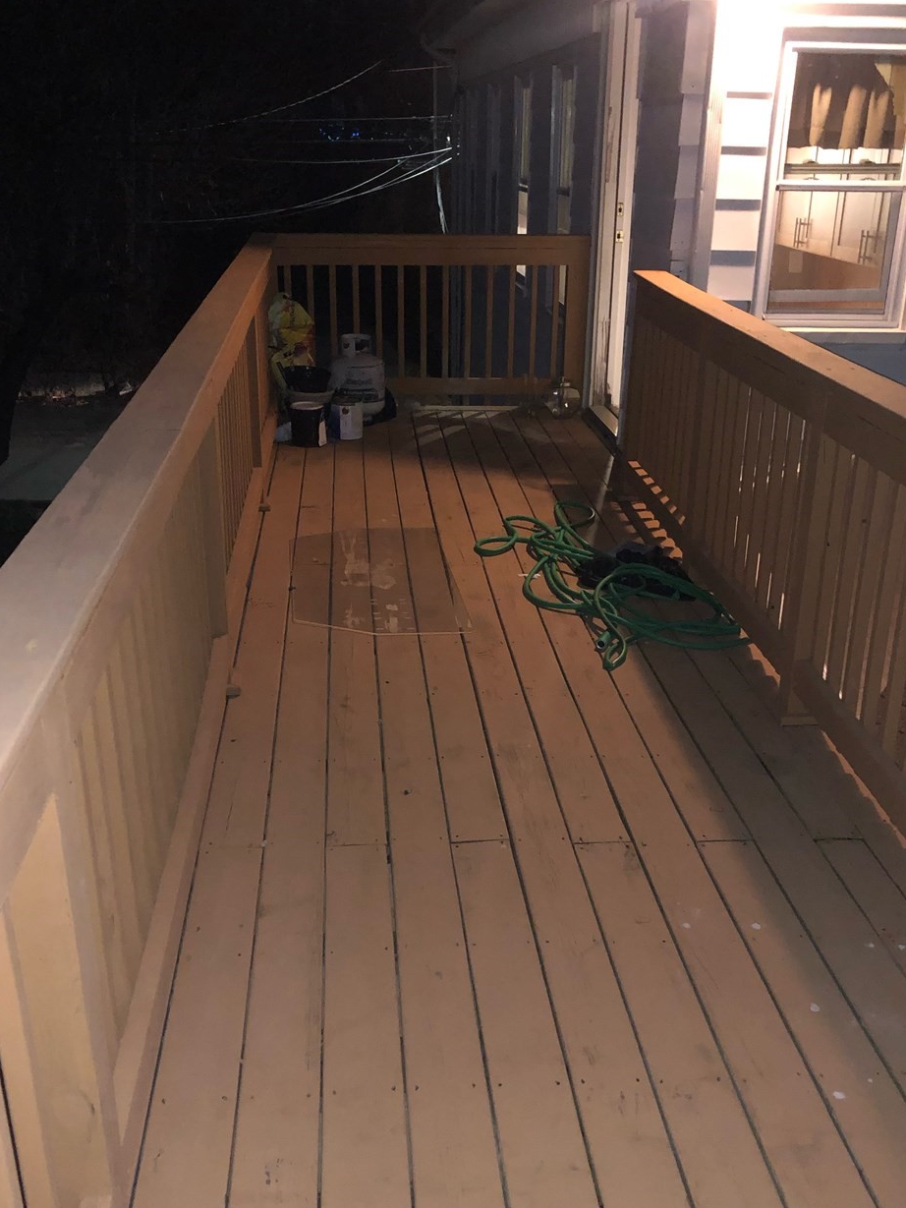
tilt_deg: -23.4
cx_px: 478
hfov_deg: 40.7
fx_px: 1221
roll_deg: -0.6
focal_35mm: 35
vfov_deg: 52.5
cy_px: 671
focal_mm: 4
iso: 320
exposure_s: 1/4
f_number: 1.8
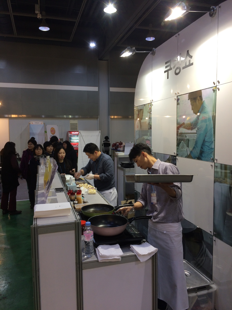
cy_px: 155
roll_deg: +1.1
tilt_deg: -6.6
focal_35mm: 29
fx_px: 259
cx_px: 116
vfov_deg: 61.7
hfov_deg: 48.2
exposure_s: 1/30
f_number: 2.2
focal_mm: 4.15
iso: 40
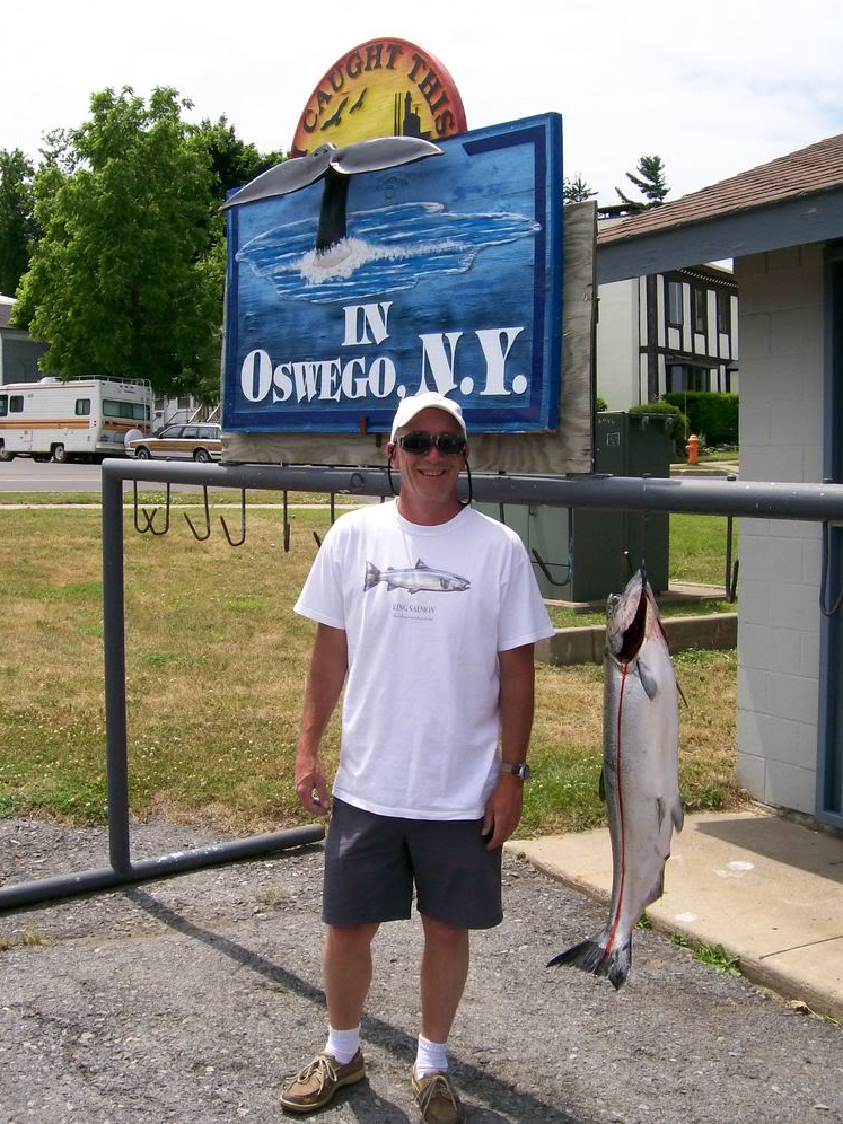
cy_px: 554
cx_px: 412
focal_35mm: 37
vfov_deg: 50.1
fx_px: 1201
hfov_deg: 38.7
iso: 80
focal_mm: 6
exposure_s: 1/639
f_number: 4.8
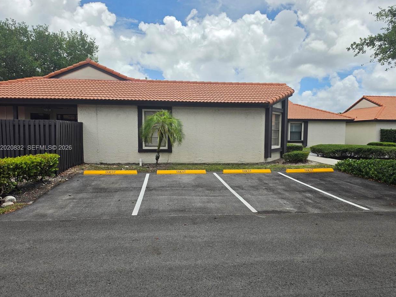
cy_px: 148
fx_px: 275
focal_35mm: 24
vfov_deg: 56.8
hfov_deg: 71.6
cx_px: 198
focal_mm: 6.5
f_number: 1.4
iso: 50
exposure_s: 1/7939
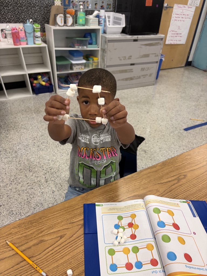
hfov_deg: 53.1
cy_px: 138
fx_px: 207
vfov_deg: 67.3
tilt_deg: -34.9
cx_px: 104
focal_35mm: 26
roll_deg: -3.1
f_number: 1.6
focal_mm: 5.96
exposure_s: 1/120
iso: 64
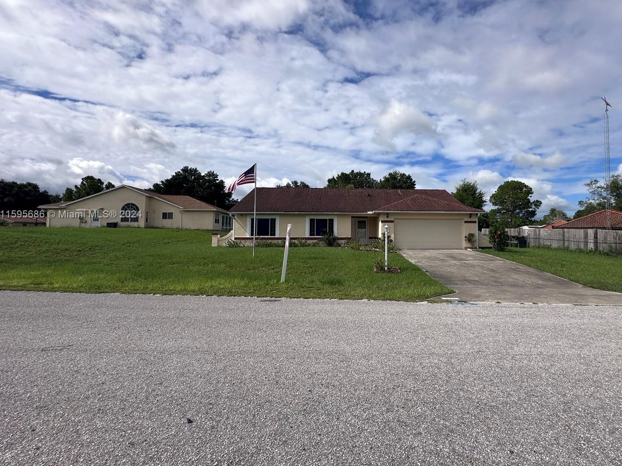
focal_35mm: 17
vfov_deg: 74.6
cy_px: 215
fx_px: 305
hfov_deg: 90.0
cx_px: 369
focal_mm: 2.22
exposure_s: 1/4651
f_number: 2.2
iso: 50
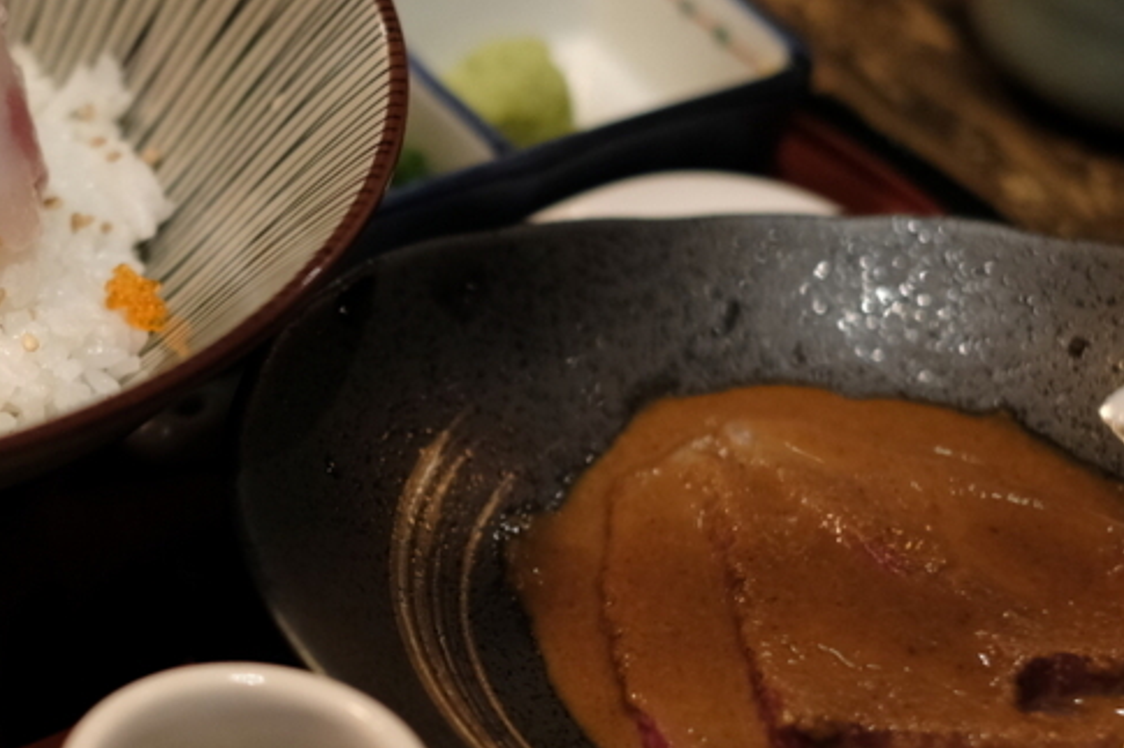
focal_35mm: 112
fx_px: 3496
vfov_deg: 12.2
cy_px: 411
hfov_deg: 18.0
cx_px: 118
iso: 1600
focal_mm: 35
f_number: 2
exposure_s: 1/60
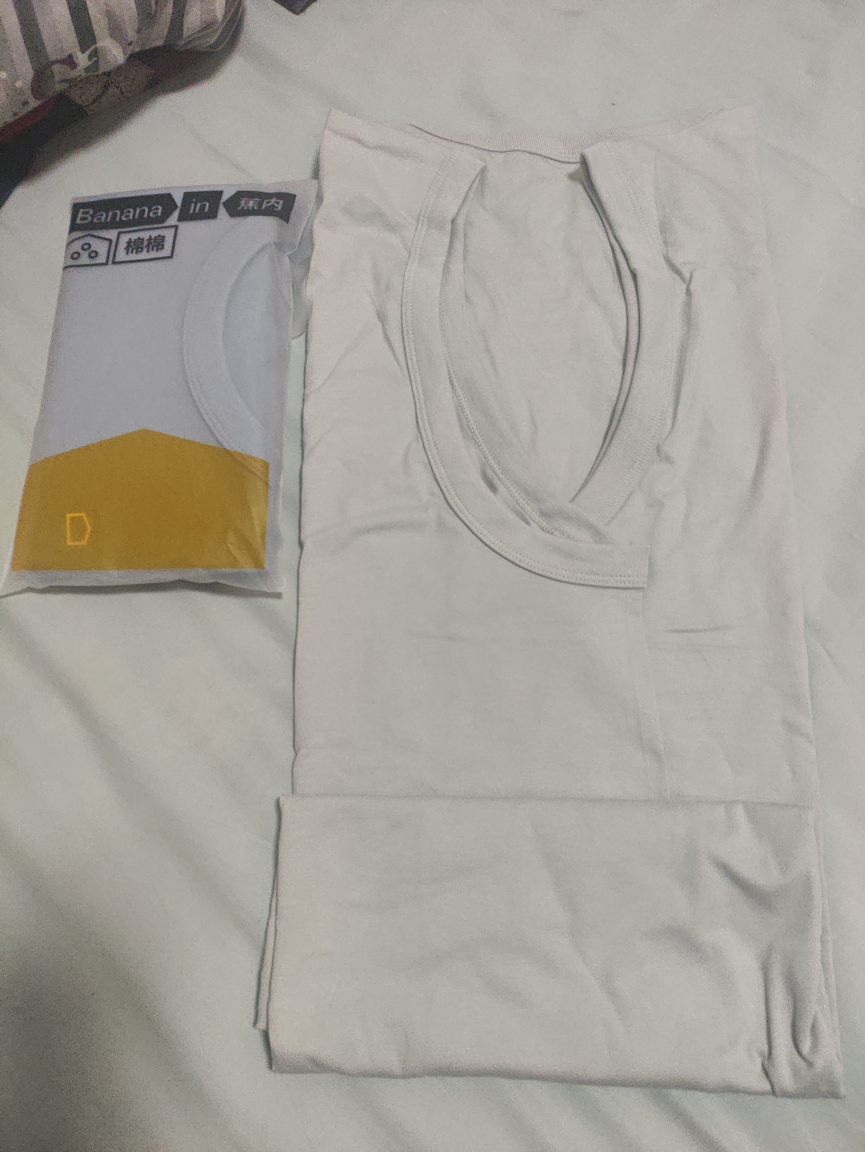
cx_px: 432
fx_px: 799
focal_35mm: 24
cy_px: 576
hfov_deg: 56.9
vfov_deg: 71.6
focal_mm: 4.68
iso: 881
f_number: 1.8
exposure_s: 1/33.3
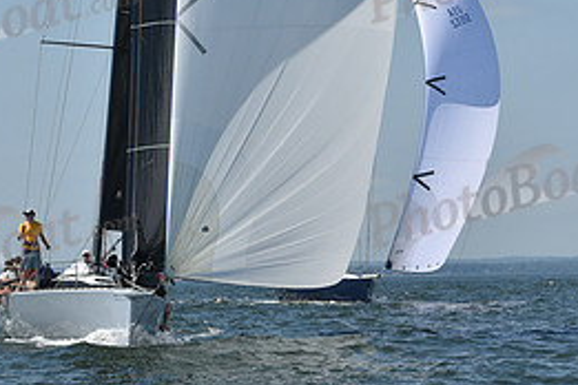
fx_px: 3066
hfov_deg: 10.8
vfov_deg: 7.1
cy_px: -117
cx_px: 254
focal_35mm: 191
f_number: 9
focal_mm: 86
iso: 250
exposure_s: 1/1250
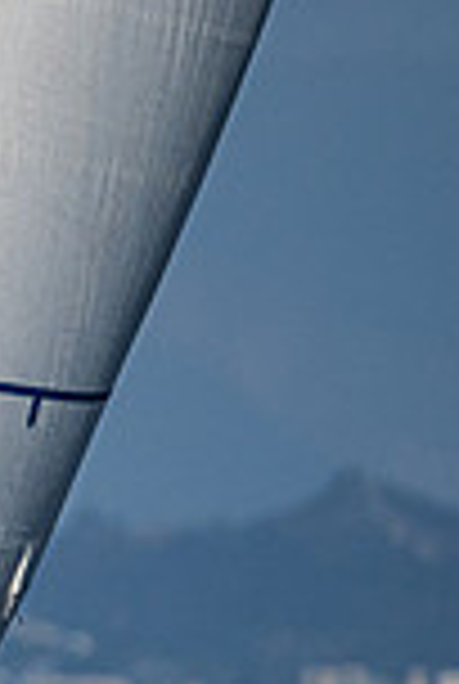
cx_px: -1053
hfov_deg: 0.7
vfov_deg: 1.0
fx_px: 38474
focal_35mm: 2021
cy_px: 884
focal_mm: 400
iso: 400
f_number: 6.3
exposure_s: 1/6400
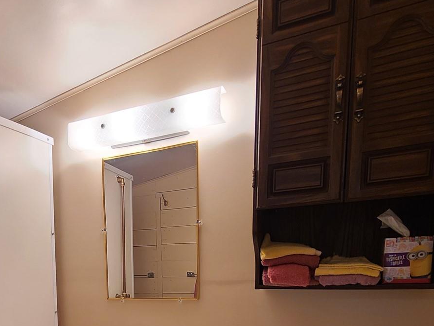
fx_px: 376
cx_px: 100
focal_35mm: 30
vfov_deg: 40.4
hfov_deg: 56.5
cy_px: 333
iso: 100
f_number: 2.2
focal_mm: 2.2
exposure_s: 1/60
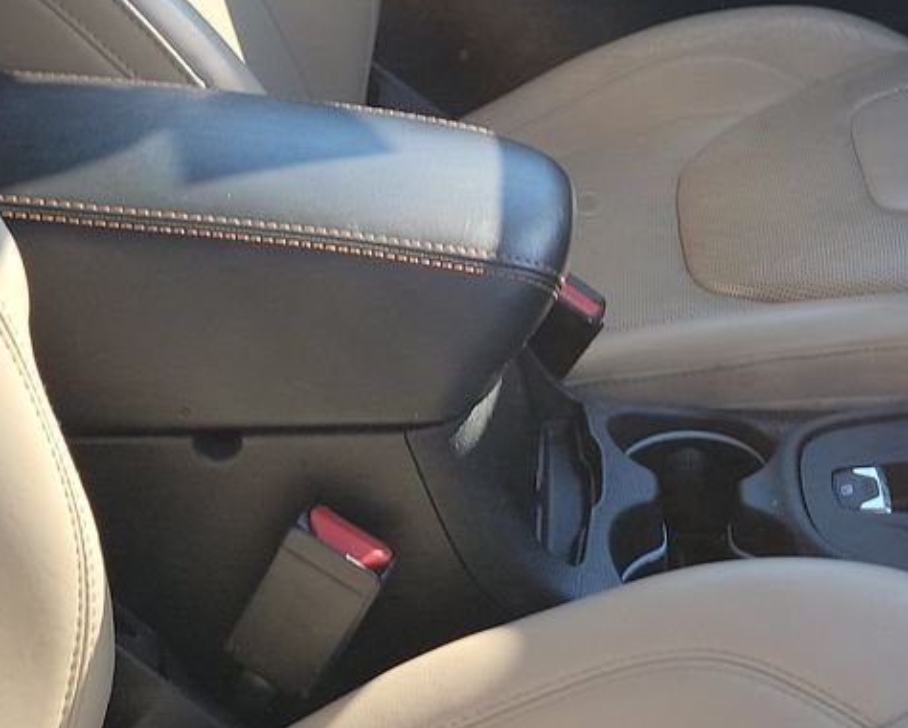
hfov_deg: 23.6
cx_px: 770
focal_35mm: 79
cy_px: 239
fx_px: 2125
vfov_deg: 19.4
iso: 50
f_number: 1.8
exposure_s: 1/156
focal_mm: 6.7
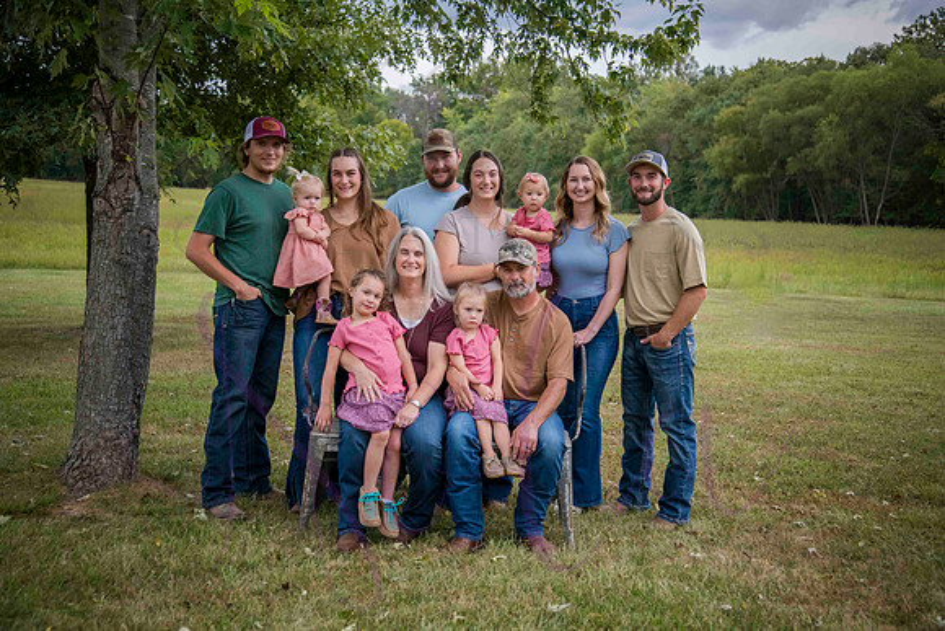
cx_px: 472
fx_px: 1313
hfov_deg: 39.6
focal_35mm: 50
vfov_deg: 27.0
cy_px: 316
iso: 400
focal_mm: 50
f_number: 4.2
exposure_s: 1/640
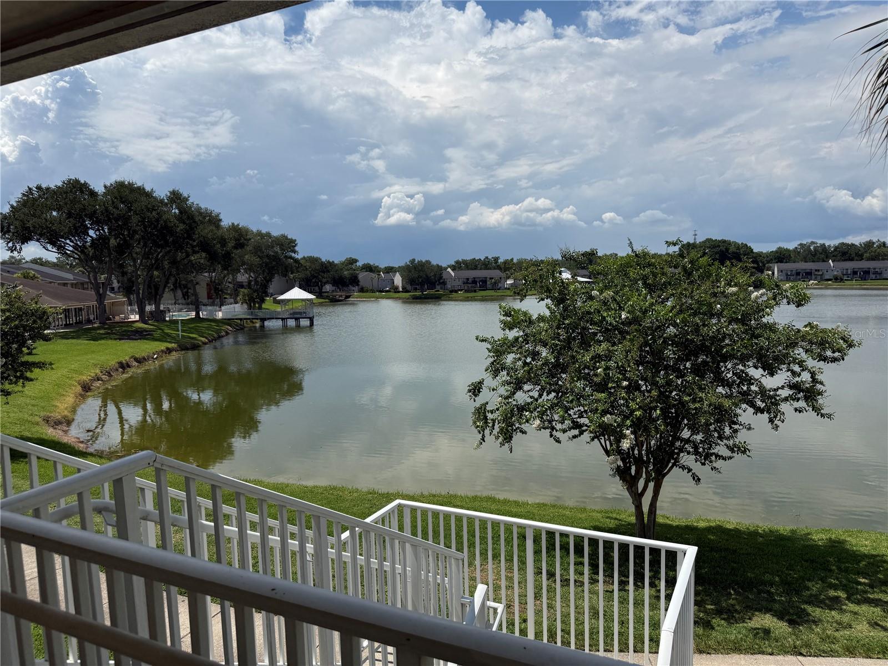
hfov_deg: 71.6
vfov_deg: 56.8
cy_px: 333
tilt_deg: -4.2
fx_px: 616
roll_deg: +0.9
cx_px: 444
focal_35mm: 24
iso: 80
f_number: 1.78
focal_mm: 6.76
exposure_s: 1/10309
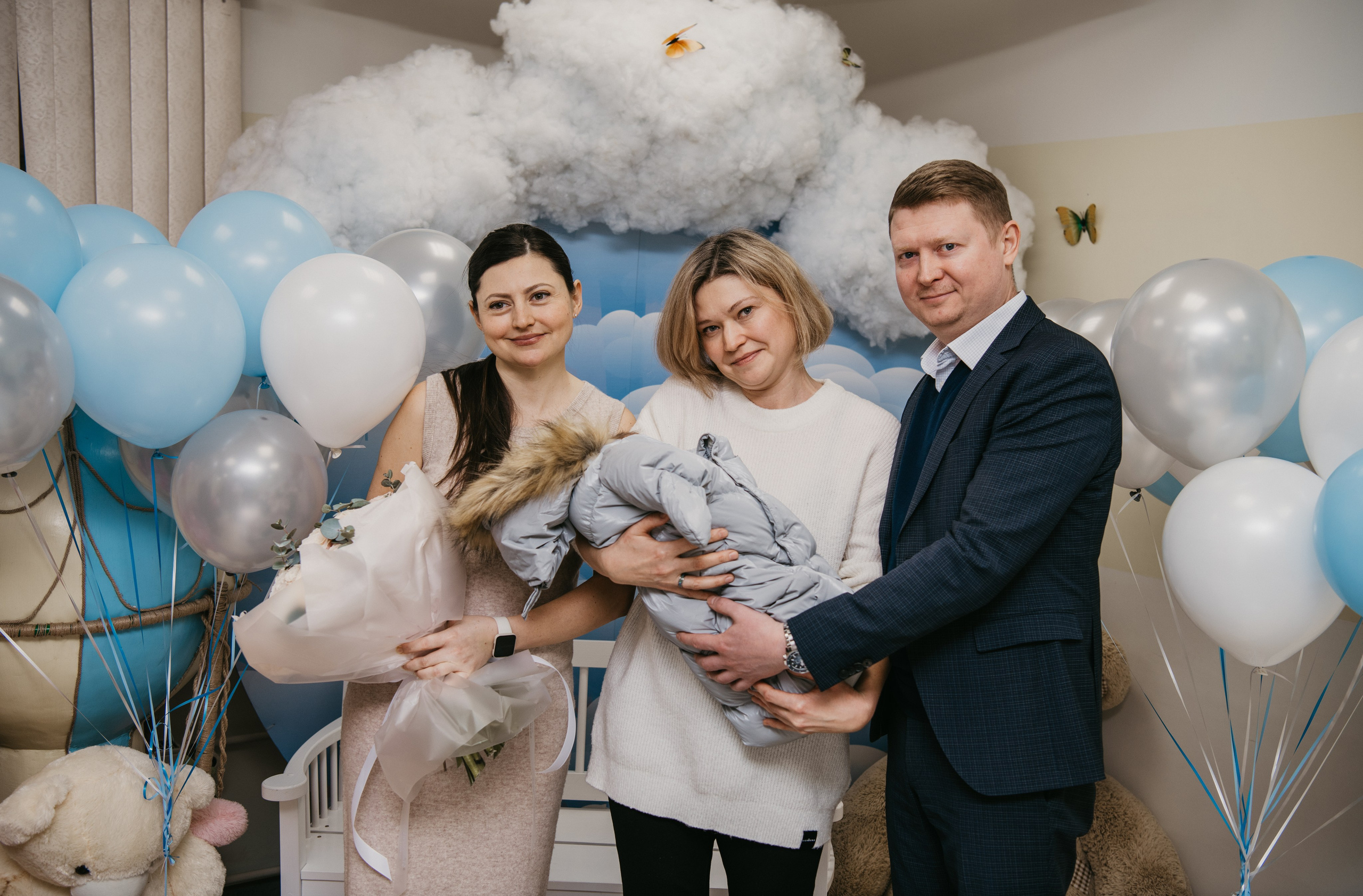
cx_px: 690
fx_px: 1534
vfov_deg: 32.6
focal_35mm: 41
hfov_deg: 47.9
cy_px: 436
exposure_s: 1/160
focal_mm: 40
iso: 125
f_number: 4
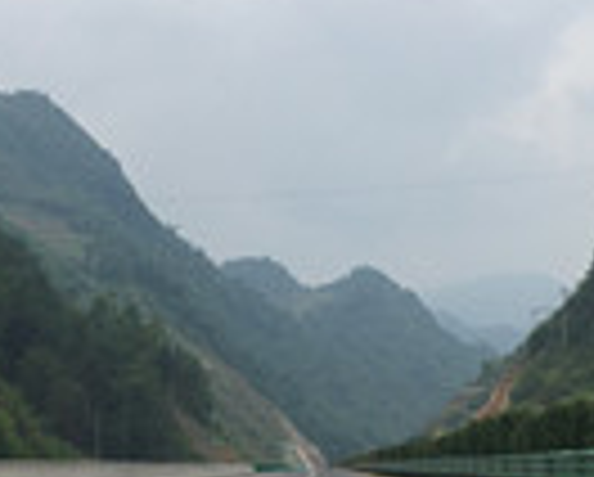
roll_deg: -1.1
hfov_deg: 17.9
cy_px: 524
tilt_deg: -0.9
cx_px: 306
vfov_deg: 14.1
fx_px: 1884
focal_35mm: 107
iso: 25
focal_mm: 4.15
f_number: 2.2
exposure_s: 1/1040
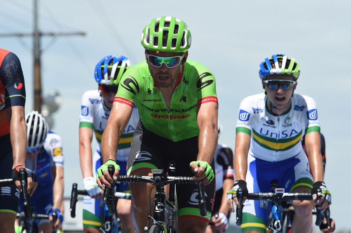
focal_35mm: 340
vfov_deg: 4.0
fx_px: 3312
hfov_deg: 6.1
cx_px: 176
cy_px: 116
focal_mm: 340
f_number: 11
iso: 500
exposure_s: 1/1000
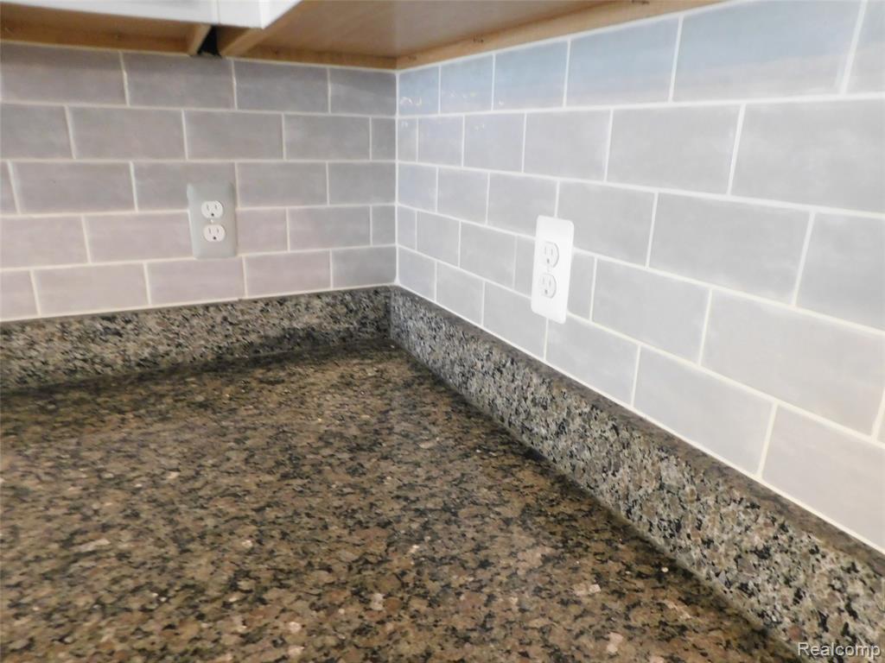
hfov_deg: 73.9
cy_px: 332
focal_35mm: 23
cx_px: 442
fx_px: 588
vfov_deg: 58.9
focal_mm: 4
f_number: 3
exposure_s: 1/10
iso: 400
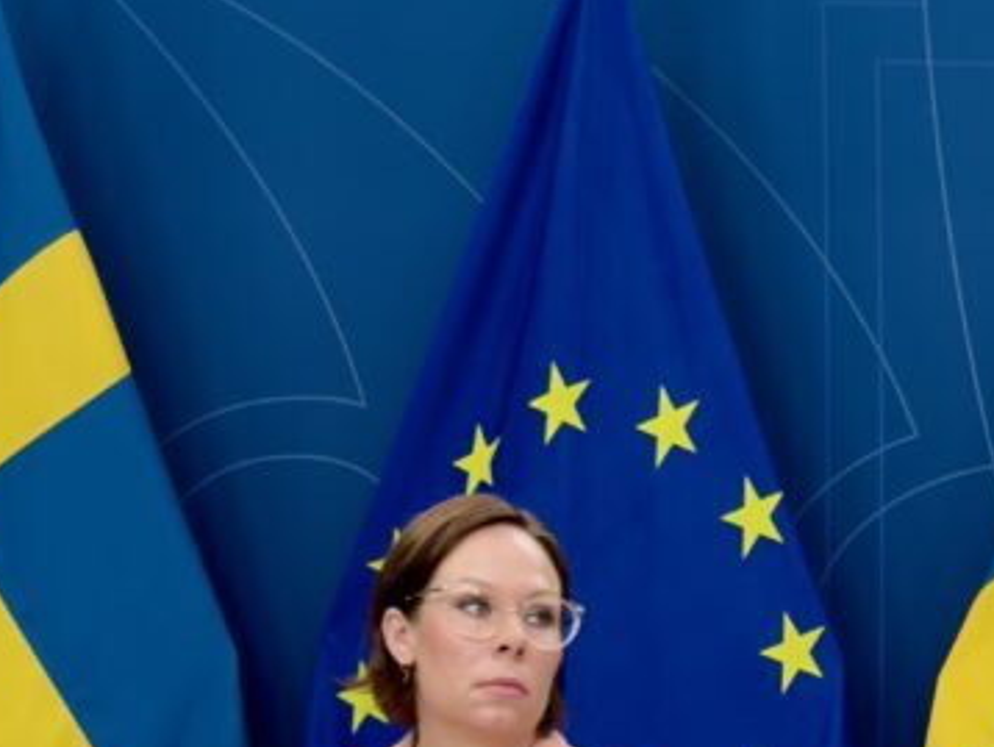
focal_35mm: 125
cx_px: 1025
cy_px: 966
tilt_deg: +0.7
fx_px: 3592
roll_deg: -3.9
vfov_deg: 11.6
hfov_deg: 15.4
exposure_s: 1/50
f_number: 1.78
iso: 64
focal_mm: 6.76
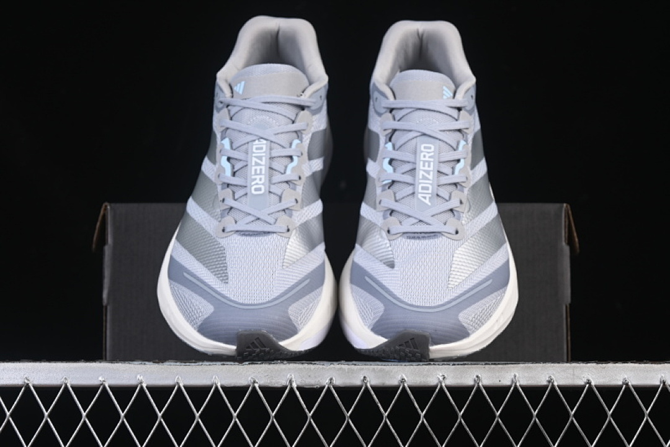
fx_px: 1396
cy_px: 224
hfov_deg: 27.0
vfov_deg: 18.2
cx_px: 335
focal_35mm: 75
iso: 160
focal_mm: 50
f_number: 7.1
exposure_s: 1/80
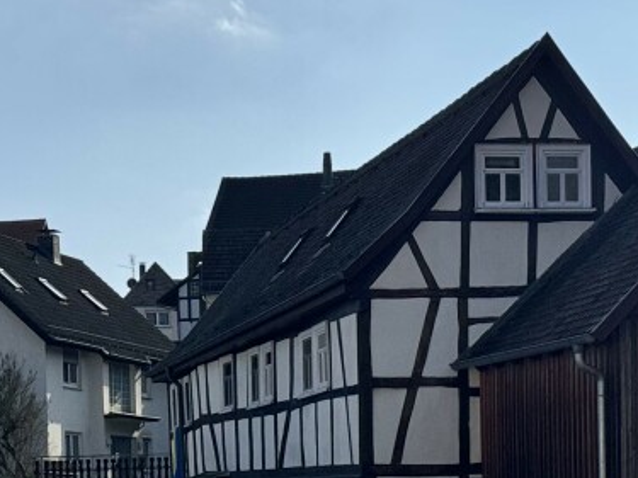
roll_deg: +0.5
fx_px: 1769
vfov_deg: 14.9
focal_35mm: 96
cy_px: 559
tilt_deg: -1.8
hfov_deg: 20.4
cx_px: 267
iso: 80
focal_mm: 6.76
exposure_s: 1/9009
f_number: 1.78
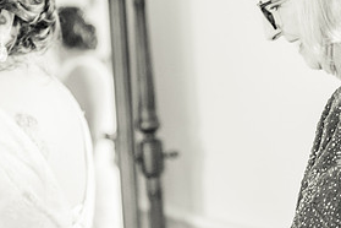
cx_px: 158
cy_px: 162
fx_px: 1032
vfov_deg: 12.5
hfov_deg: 18.8
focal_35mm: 109
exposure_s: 1/100
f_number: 2
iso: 800
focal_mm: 35
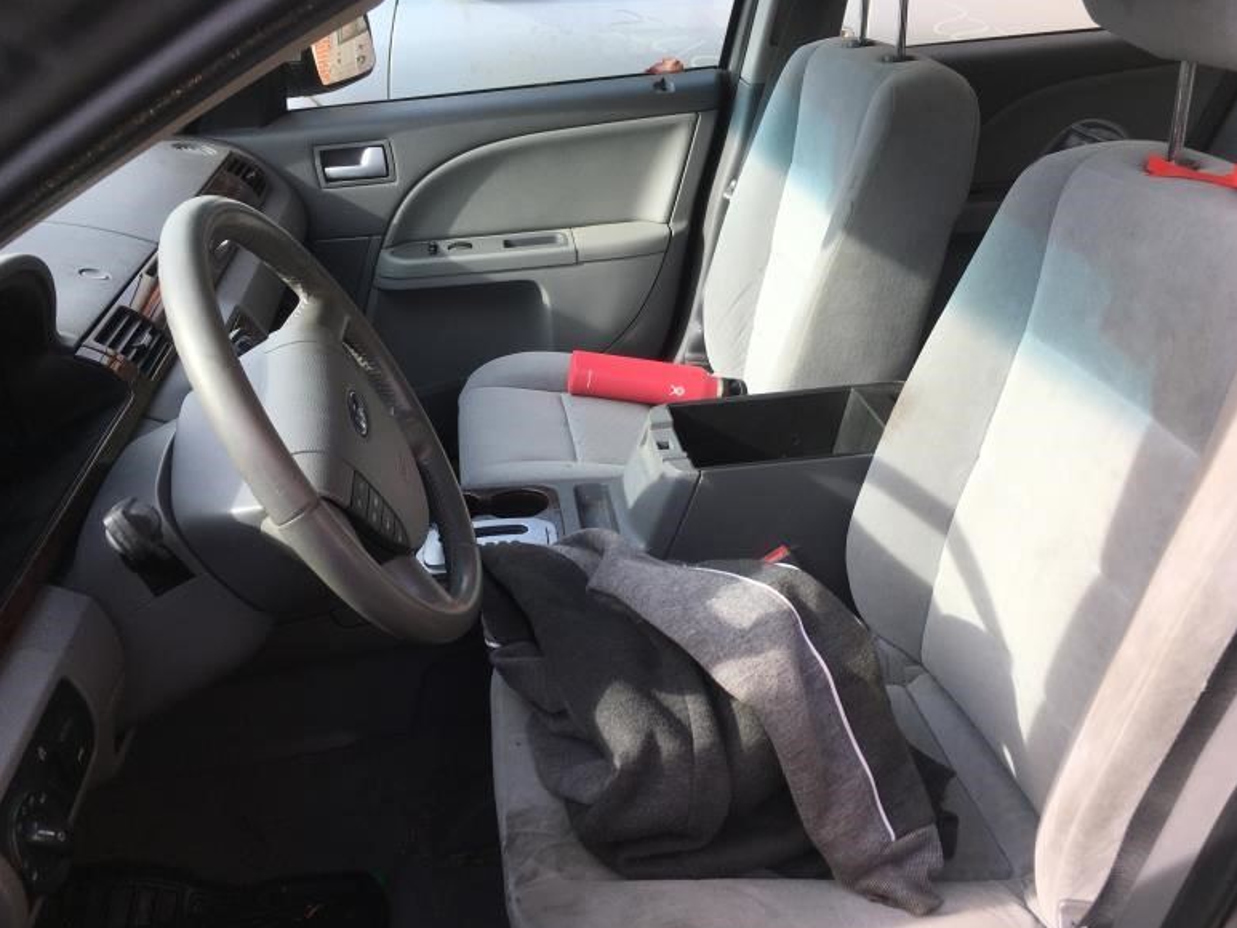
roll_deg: -1.4
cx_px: 637
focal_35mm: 30
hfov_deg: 59.9
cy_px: 477
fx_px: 1072
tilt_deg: -25.0
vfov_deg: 46.8
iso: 25
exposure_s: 1/308
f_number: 2.2
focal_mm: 4.15
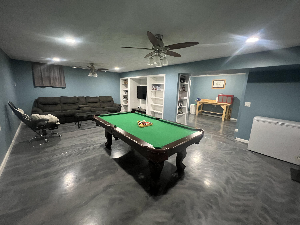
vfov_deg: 89.9
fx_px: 113
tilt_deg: -11.1
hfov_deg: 106.2
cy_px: 112
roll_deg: -2.3
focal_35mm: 13
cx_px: 150
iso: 800
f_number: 1.8
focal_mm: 1.57
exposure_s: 1/60
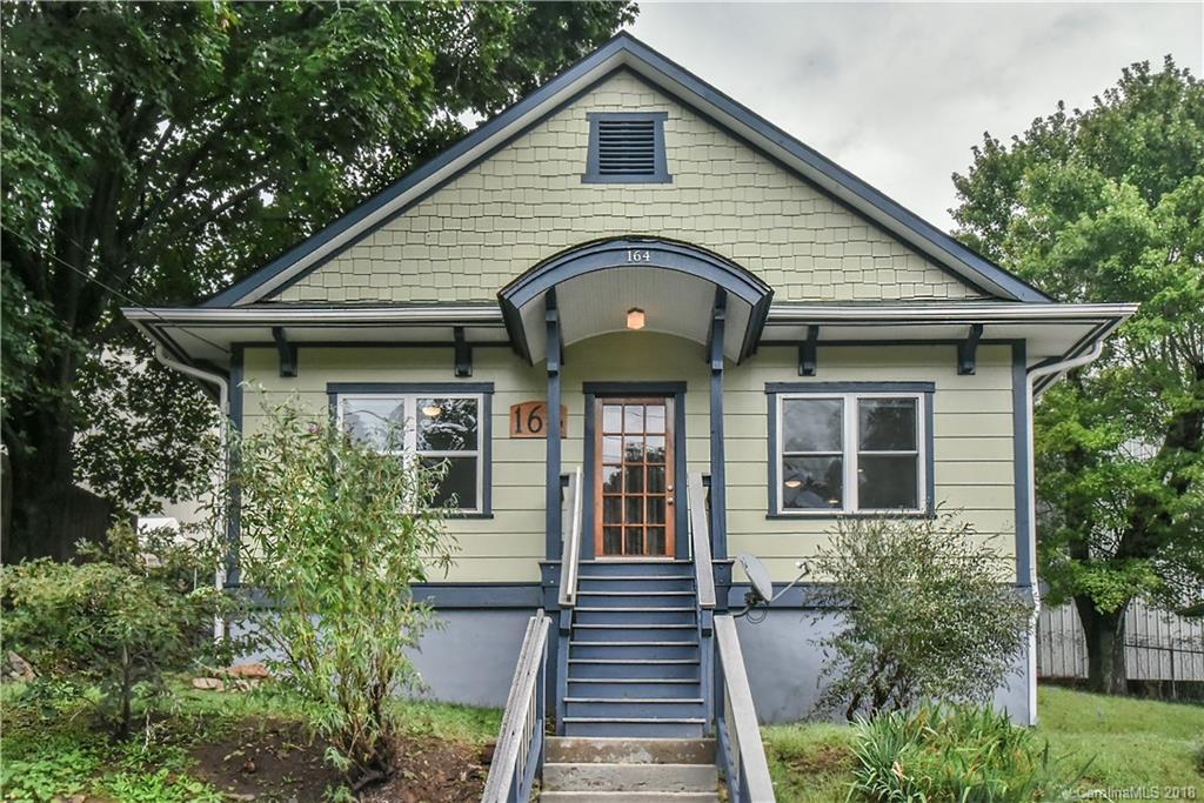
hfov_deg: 50.7
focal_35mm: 38
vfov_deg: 35.1
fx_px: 1271
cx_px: 602
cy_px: 402
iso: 4000
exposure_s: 1/320
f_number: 18
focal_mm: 38
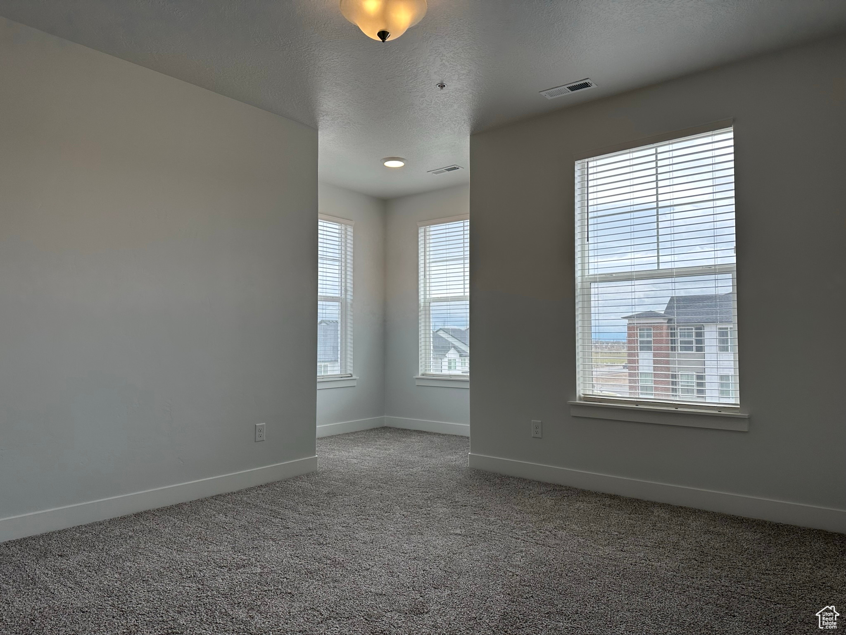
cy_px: 318
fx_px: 587
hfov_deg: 71.6
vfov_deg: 56.8
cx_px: 423
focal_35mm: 24
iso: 80
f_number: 1.78
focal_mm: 6.86
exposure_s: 1/864
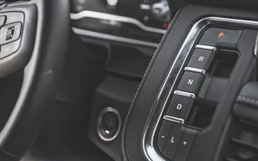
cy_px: 65
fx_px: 541
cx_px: 35
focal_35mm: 77
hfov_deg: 26.1
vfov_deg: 16.9
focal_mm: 35
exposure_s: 1/500
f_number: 1.8
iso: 64
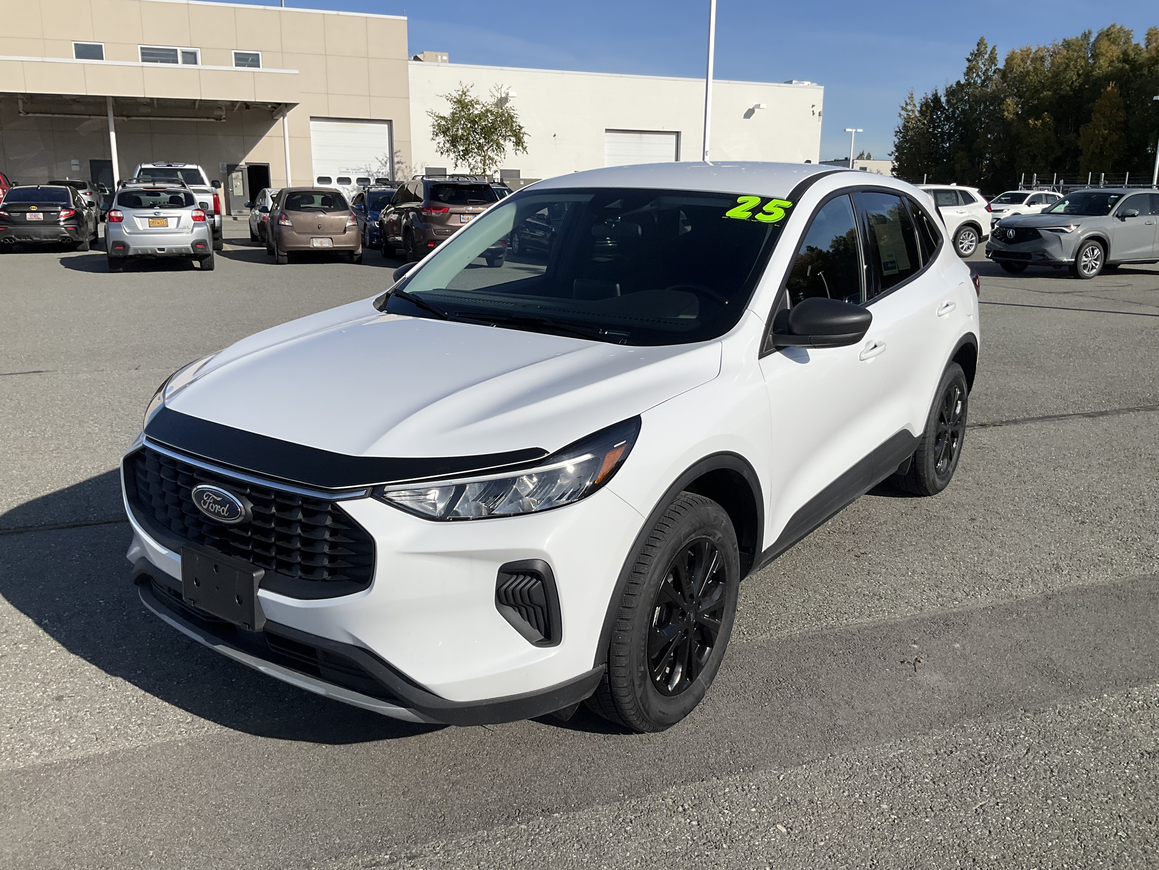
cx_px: 580
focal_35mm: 29
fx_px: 971
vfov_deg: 48.2
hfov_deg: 61.7
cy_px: 435
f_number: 1.8
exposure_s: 1/3788
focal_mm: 3
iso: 25
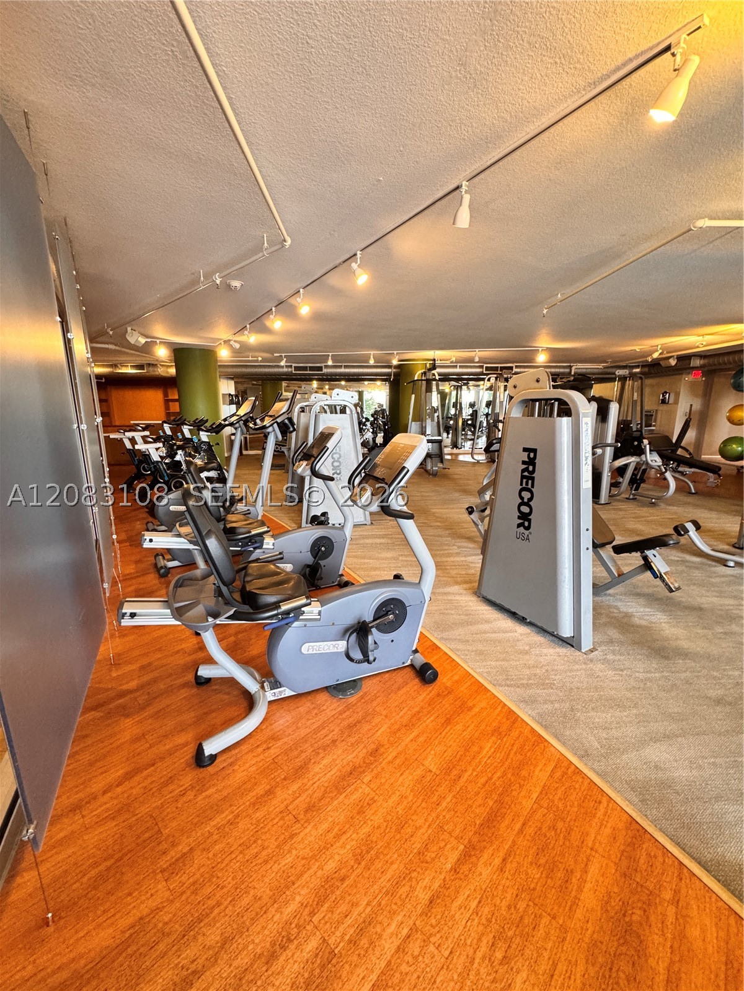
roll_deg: +1.2
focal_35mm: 14
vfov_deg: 102.1
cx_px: 372
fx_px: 401
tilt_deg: -12.9
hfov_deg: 85.7
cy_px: 496
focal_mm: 2.22
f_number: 2.2
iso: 500
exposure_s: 1/60
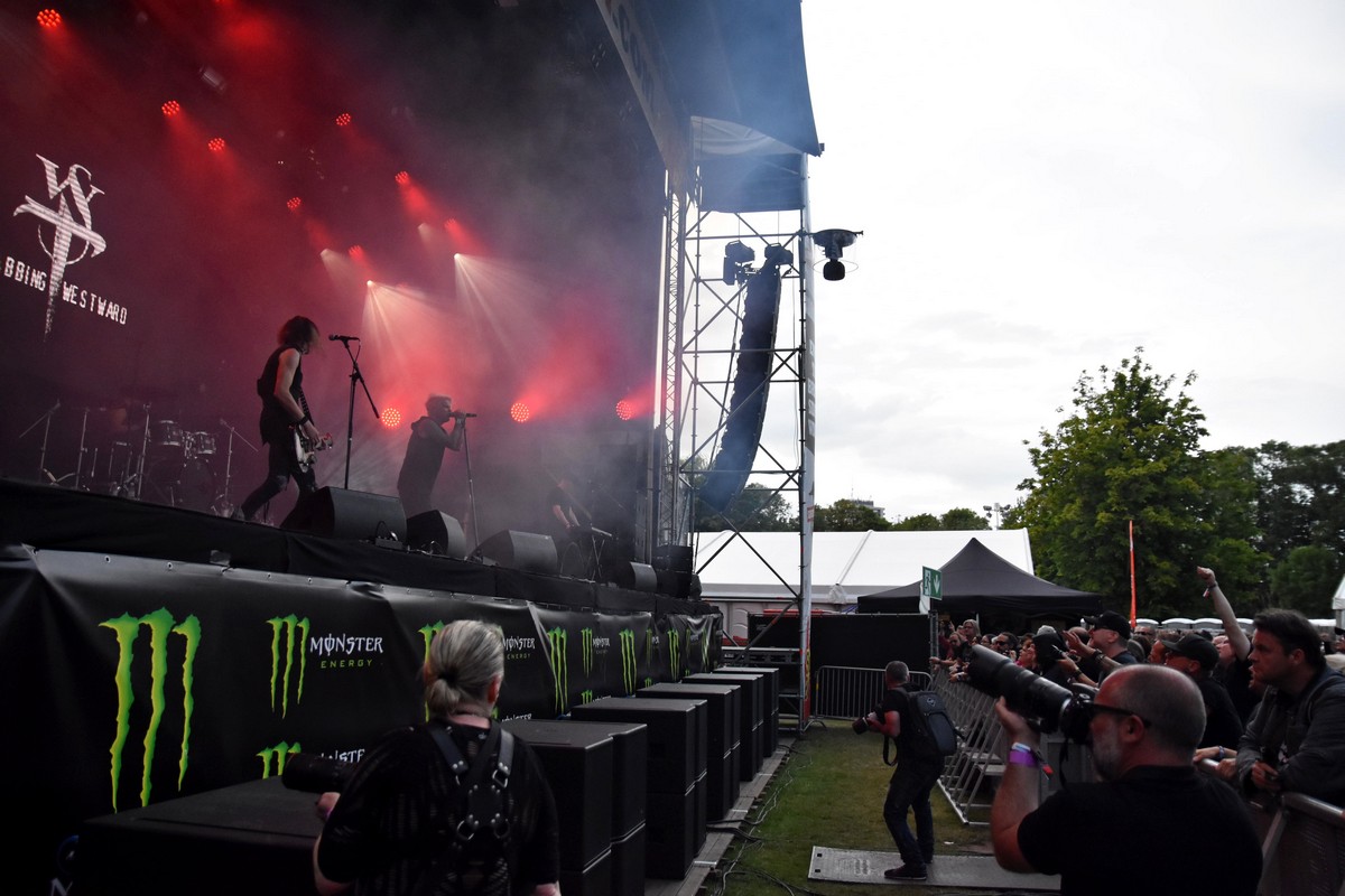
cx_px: 672
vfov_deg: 50.4
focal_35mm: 26
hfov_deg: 70.4
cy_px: 448
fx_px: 953
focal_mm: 17
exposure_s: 1/8000
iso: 2000
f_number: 2.8
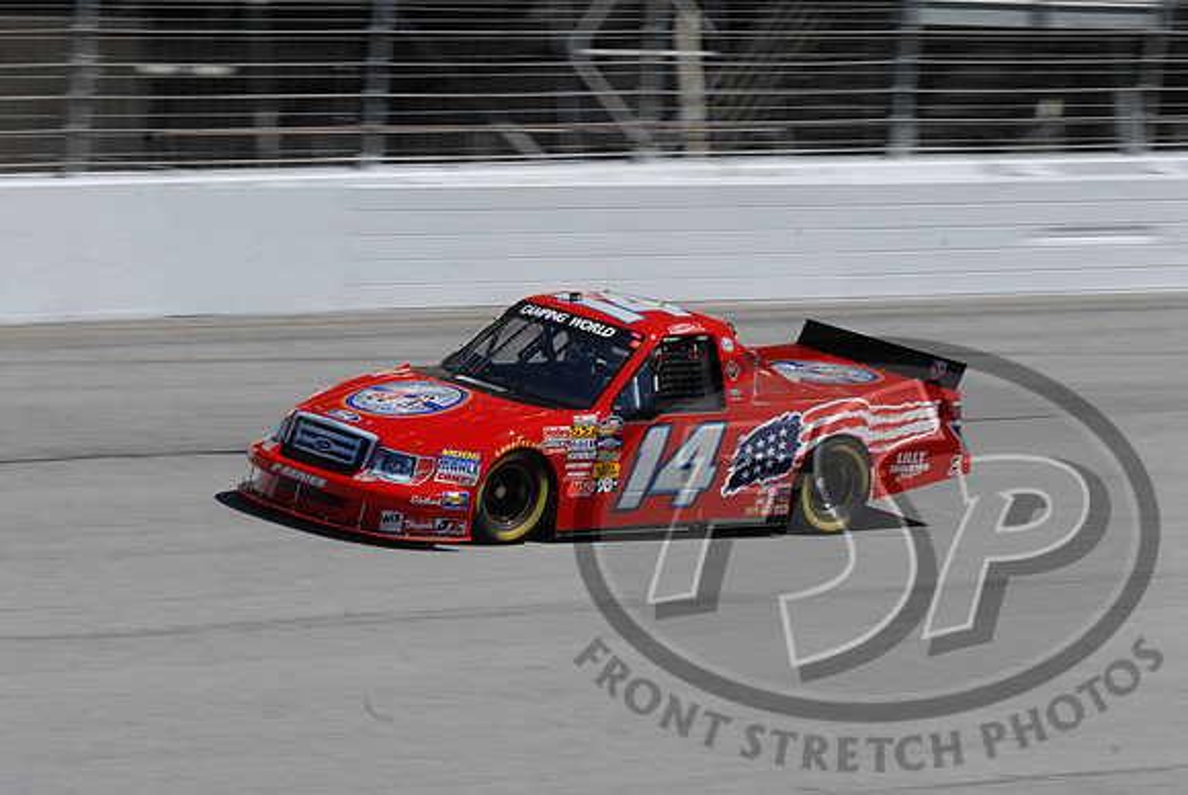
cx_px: 594
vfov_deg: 7.6
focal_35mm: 180
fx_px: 5946
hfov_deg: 11.4
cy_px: 398
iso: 320
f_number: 18
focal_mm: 120
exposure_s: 1/320
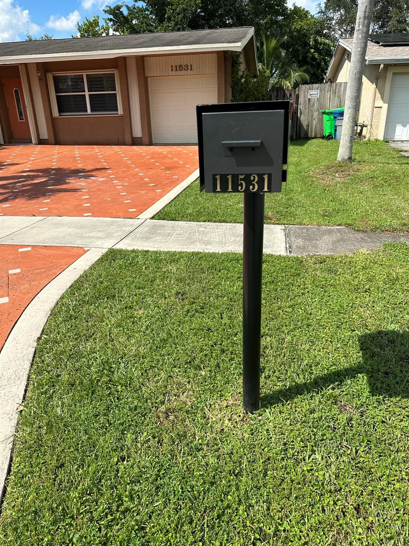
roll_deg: -0.9
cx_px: 204
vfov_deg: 71.6
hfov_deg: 56.8
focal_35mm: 24
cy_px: 273
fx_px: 378
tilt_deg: -21.0
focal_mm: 6.86
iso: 80
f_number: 1.78
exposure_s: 1/4184
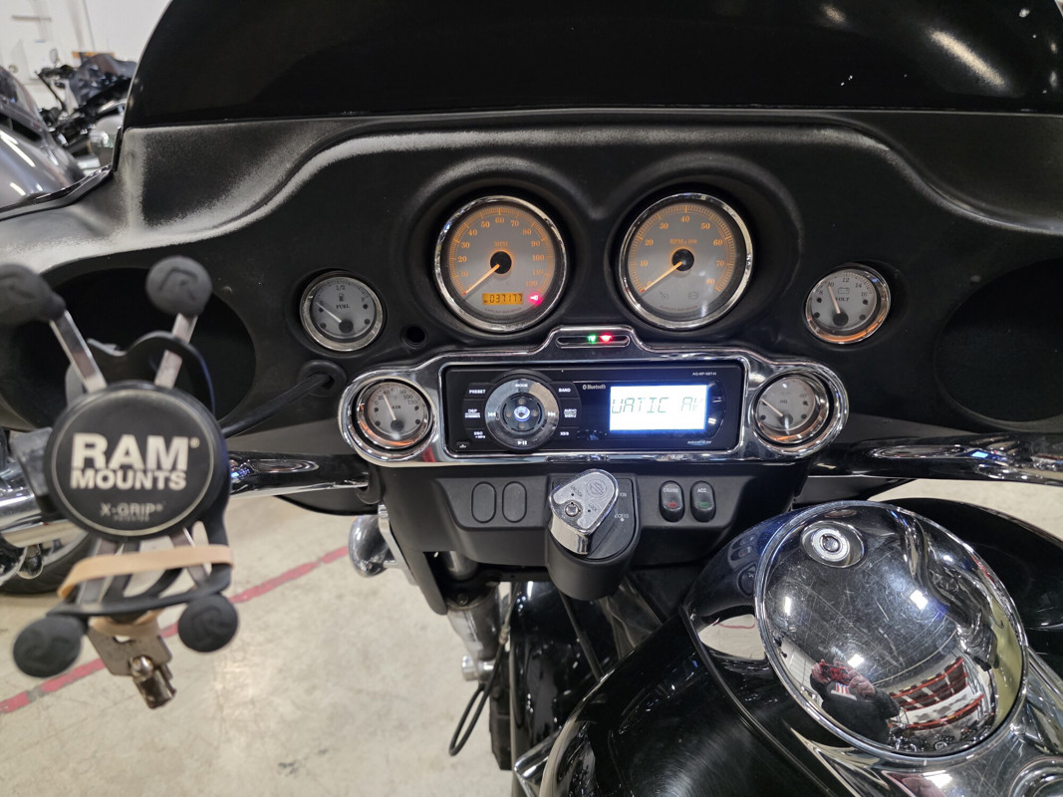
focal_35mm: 23
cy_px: 398
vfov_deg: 58.9
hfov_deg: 73.9
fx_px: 706
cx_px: 532
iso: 1000
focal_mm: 6.3
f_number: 1.7
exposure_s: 1/120
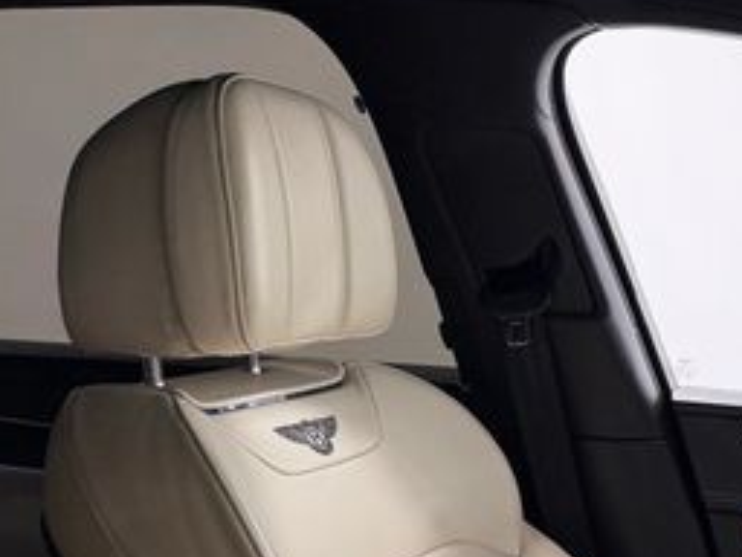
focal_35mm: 60
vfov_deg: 22.3
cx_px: 899
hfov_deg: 28.0
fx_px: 1286
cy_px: 688
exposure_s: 1/120
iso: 125
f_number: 1.78
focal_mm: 6.76
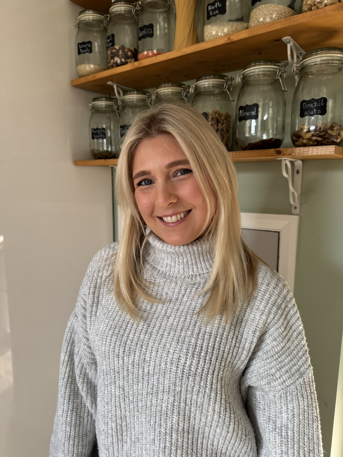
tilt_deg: -8.0
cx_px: 172
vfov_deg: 71.6
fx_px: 317
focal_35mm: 24
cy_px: 228
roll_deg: -0.6
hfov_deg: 56.8
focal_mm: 6.76
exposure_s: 1/166
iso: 64
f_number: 1.78
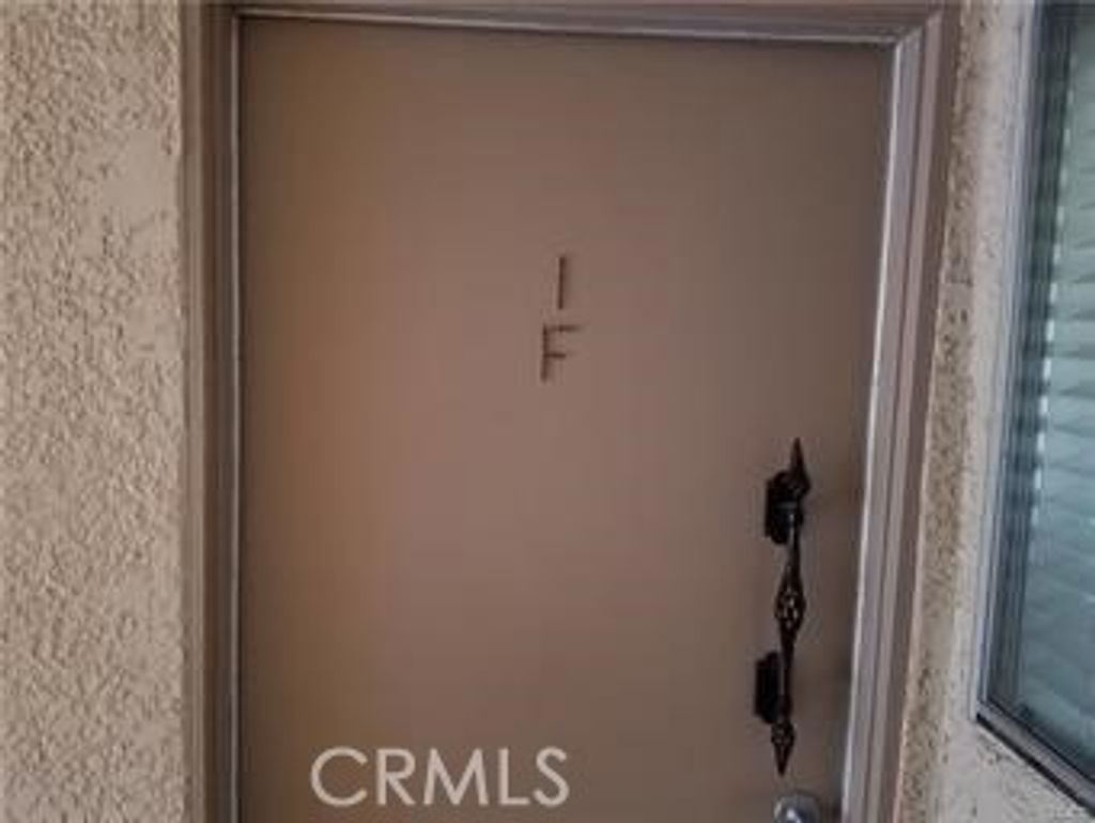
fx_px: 823
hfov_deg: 67.3
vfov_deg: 53.1
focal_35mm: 26
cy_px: 412
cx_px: 548
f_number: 1.7
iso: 800
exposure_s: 1/10
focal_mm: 4.2
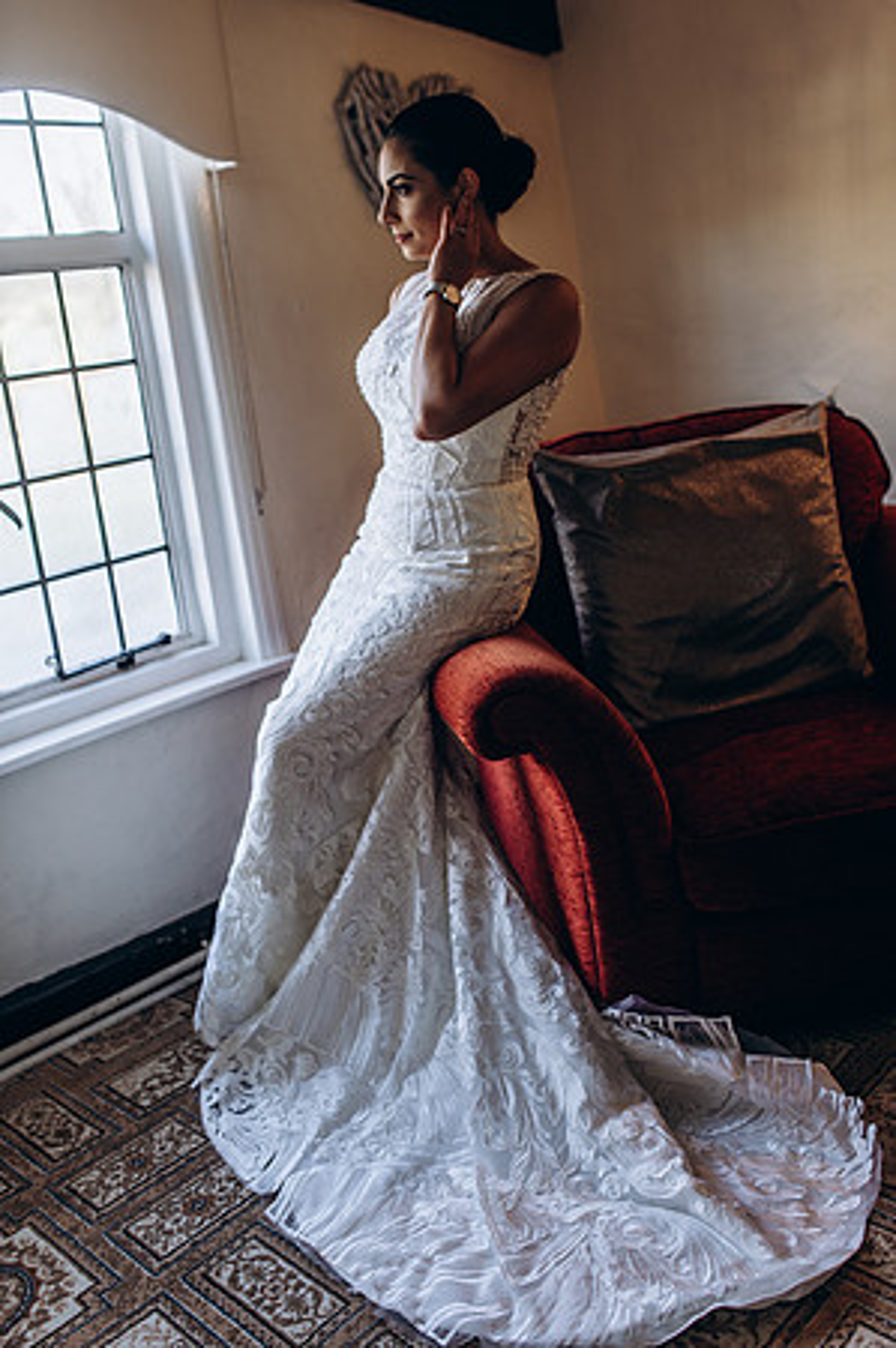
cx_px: 448
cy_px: 674
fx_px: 1310
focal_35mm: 35
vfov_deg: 54.5
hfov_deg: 37.8
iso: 125
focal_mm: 35
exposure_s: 1/100
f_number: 2.5
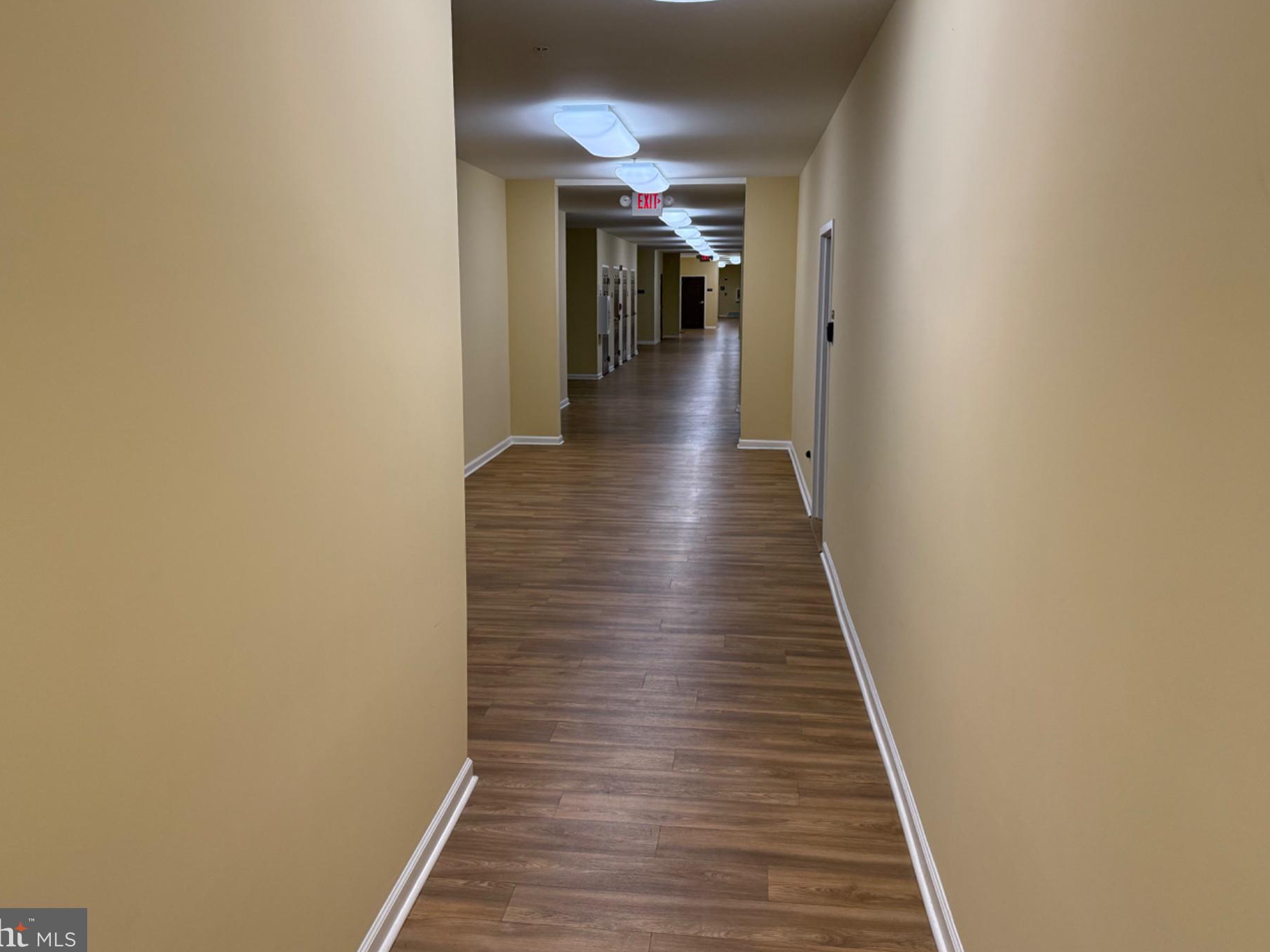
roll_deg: +0.1
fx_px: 991
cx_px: 627
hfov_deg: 65.3
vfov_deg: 51.3
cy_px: 430
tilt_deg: -8.3
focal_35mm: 27
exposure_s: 1/120
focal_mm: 6.76
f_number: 1.78
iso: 320
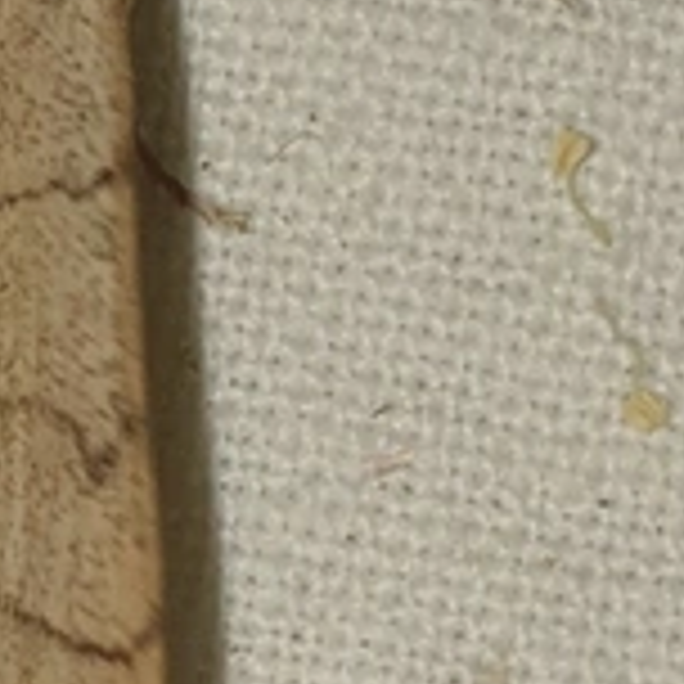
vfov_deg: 17.7
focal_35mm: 97
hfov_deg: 16.4
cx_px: -342
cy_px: 108
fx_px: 2168
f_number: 2.4
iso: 50
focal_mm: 4.3
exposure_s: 1/866
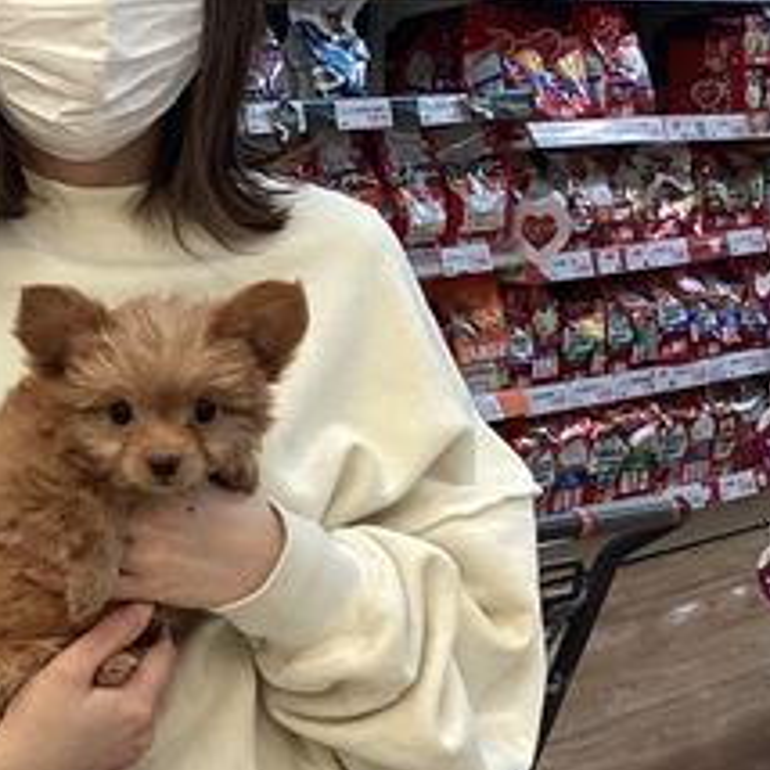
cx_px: -94
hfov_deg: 21.3
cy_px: 399
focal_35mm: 77
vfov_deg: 22.5
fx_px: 1938
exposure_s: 1/60
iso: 80
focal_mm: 3.3
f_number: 2.4
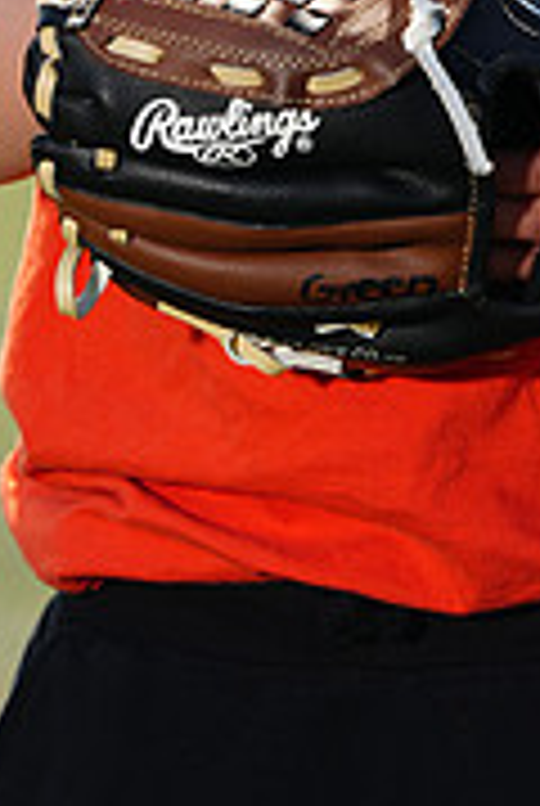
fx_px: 14500
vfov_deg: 3.2
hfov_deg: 2.1
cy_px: -446
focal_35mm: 647
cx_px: 655
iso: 50
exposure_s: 1/250
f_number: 5
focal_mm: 200
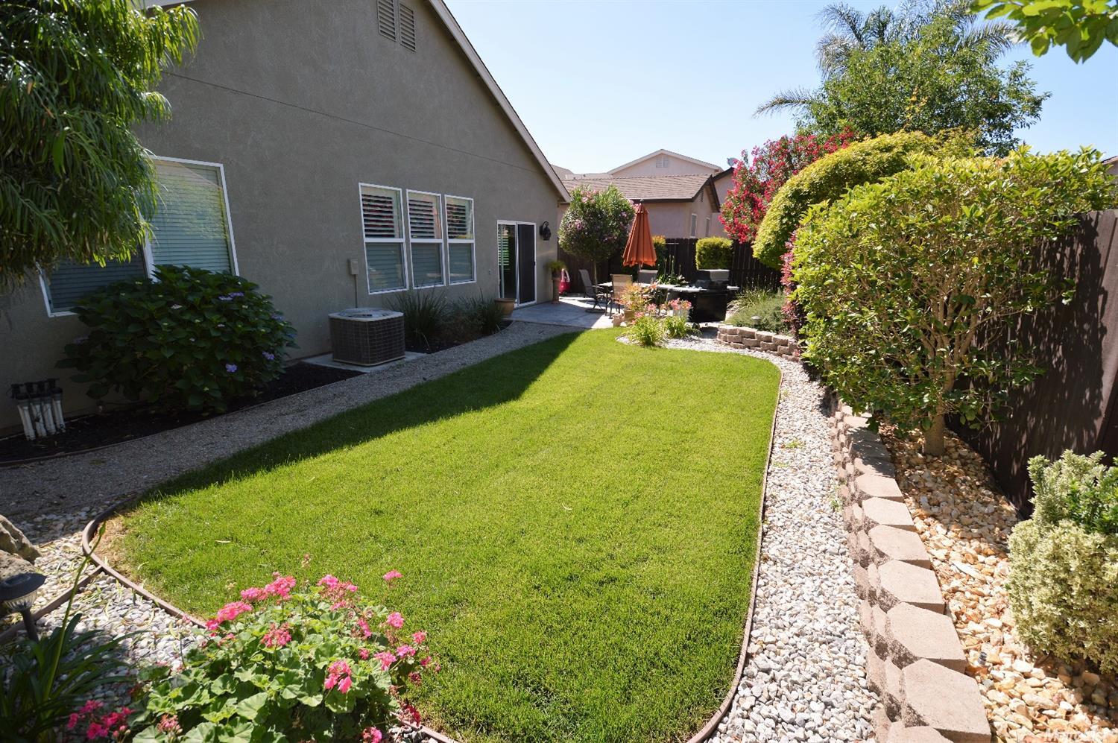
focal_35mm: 15
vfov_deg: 77.2
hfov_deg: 100.4
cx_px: 559
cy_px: 372
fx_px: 465
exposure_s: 1/200
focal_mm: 10
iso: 100
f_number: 6.3
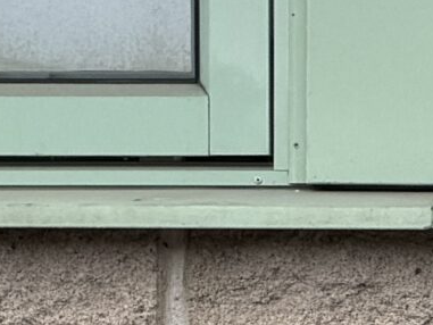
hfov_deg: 2.9
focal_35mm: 672
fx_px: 8408
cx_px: 1385
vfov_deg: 2.2
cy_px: 572
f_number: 2.8
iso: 50
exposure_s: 1/625
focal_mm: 16.89
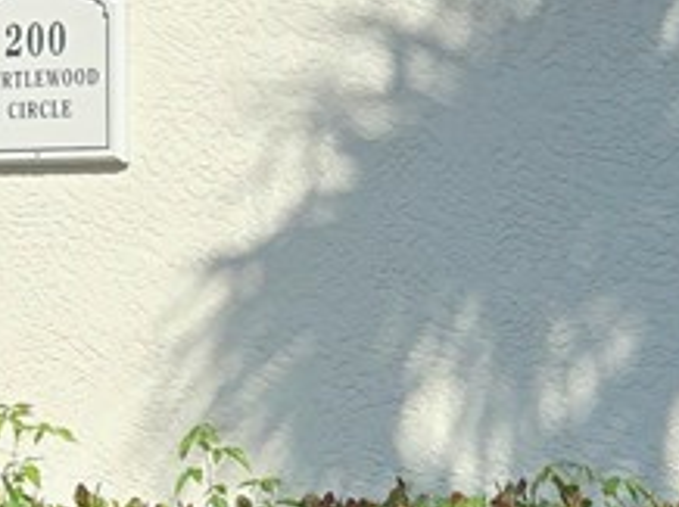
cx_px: 19
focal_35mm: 169
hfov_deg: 11.6
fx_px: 3311
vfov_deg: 8.8
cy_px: 218
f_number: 1.8
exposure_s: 1/3333
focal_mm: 5.4
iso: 25
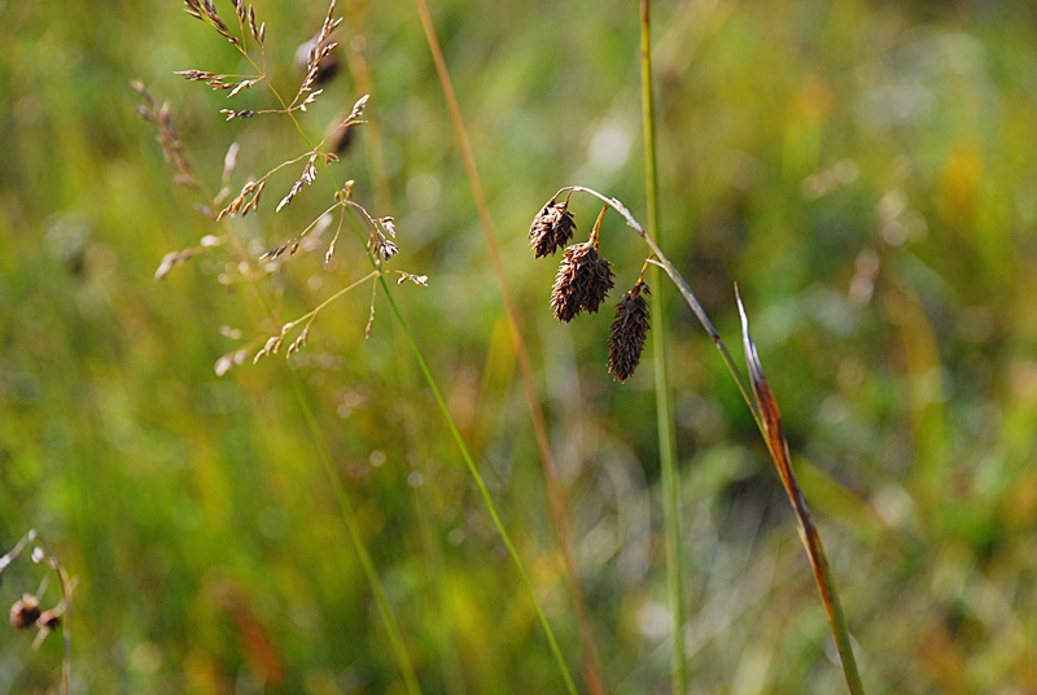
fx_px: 3029
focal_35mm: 105
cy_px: 348
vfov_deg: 13.1
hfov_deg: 19.4
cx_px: 518
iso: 400
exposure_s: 1/800
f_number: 5.6
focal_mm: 70
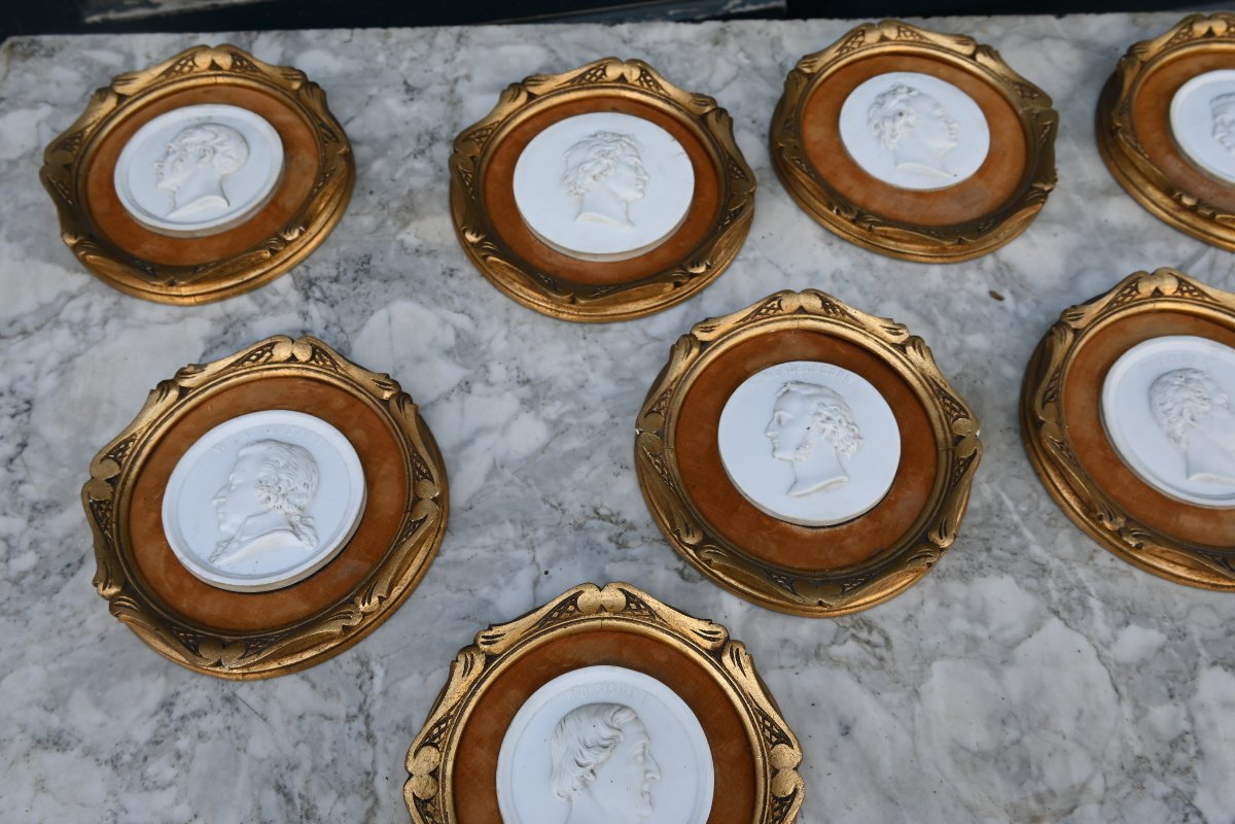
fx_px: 1081
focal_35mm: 32
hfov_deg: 59.5
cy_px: 412
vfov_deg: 41.7
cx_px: 618
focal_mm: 21
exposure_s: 1/250
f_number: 5.6
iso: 180
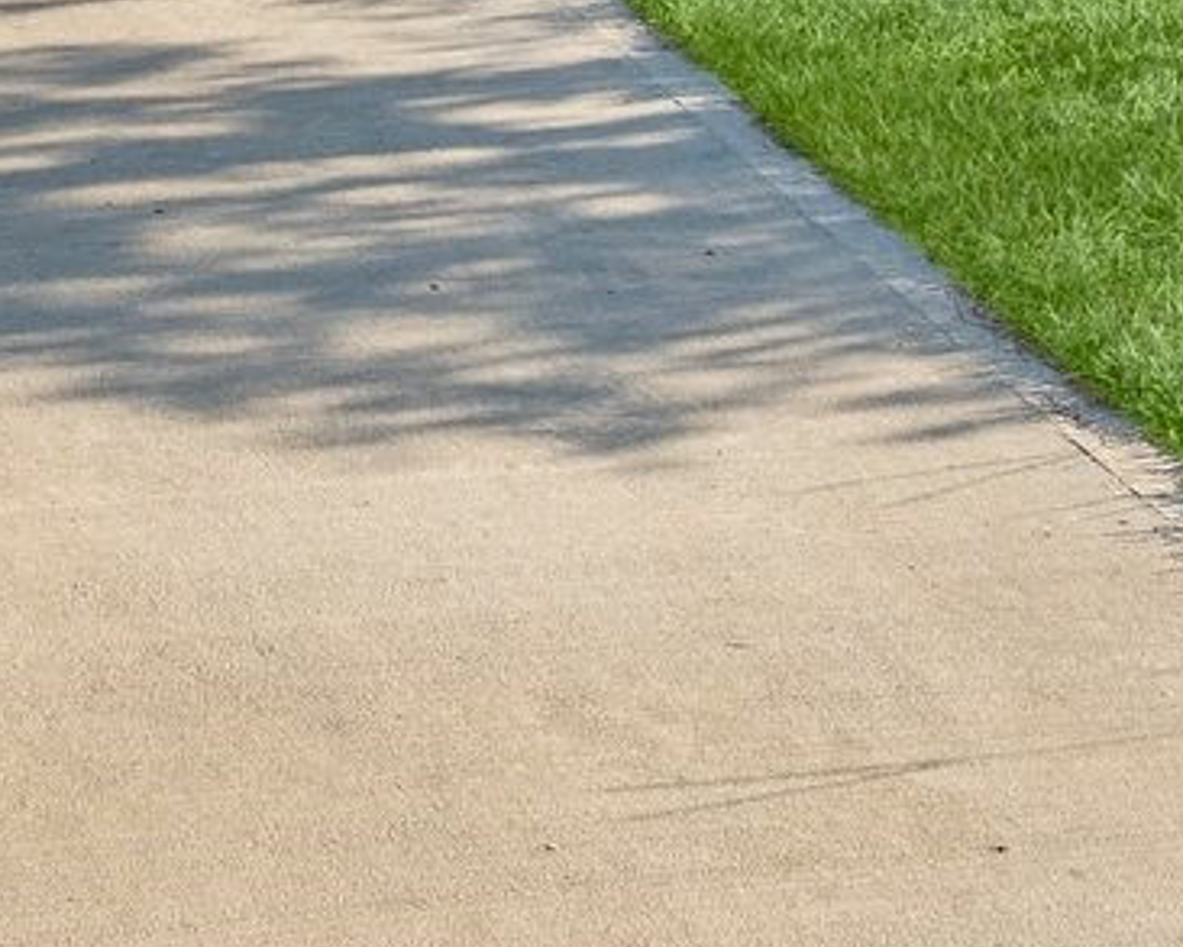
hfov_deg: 15.2
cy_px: -835
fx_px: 4413
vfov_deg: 11.3
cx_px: 246
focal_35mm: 126
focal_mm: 24
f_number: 8
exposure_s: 1/250
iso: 800
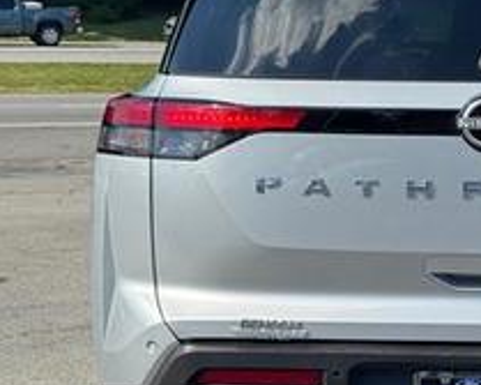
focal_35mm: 113
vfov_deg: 13.6
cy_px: 187
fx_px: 1608
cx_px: 502
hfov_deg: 16.6
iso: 64
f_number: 1.78
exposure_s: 1/3425
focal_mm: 6.76
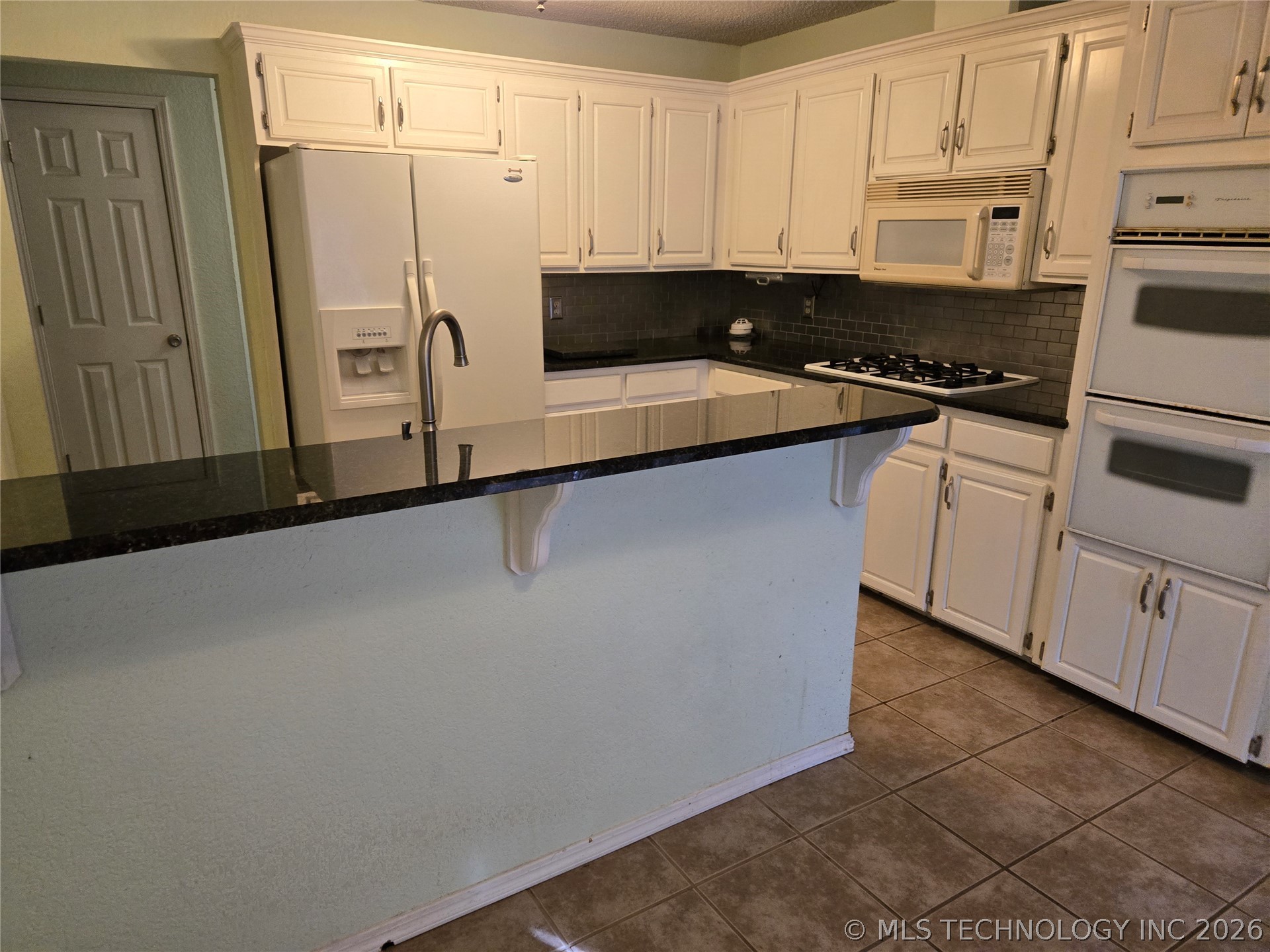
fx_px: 844
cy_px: 476
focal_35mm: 23
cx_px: 635
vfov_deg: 58.9
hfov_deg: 73.9
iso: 500
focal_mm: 5.4
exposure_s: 1/120
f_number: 1.8
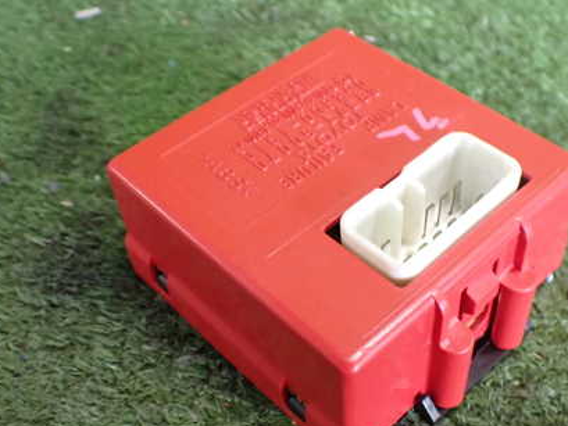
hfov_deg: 42.9
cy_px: 246
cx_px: 318
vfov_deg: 32.8
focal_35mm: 44
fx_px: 722
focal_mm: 5.4
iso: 800
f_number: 2.3
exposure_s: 1/80
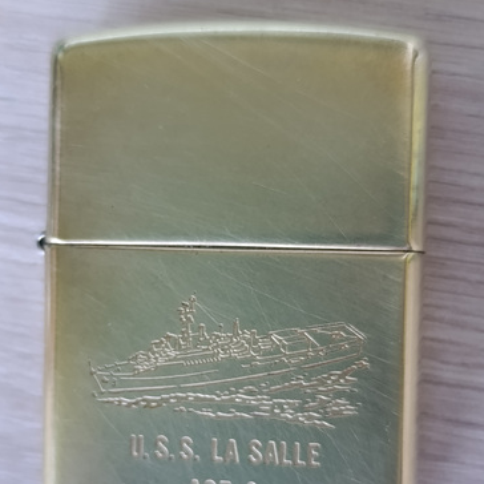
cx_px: 237
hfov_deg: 57.3
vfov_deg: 56.3
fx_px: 443
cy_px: 314
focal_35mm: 28
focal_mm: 6.14
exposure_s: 1/99.9
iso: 800
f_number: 1.6
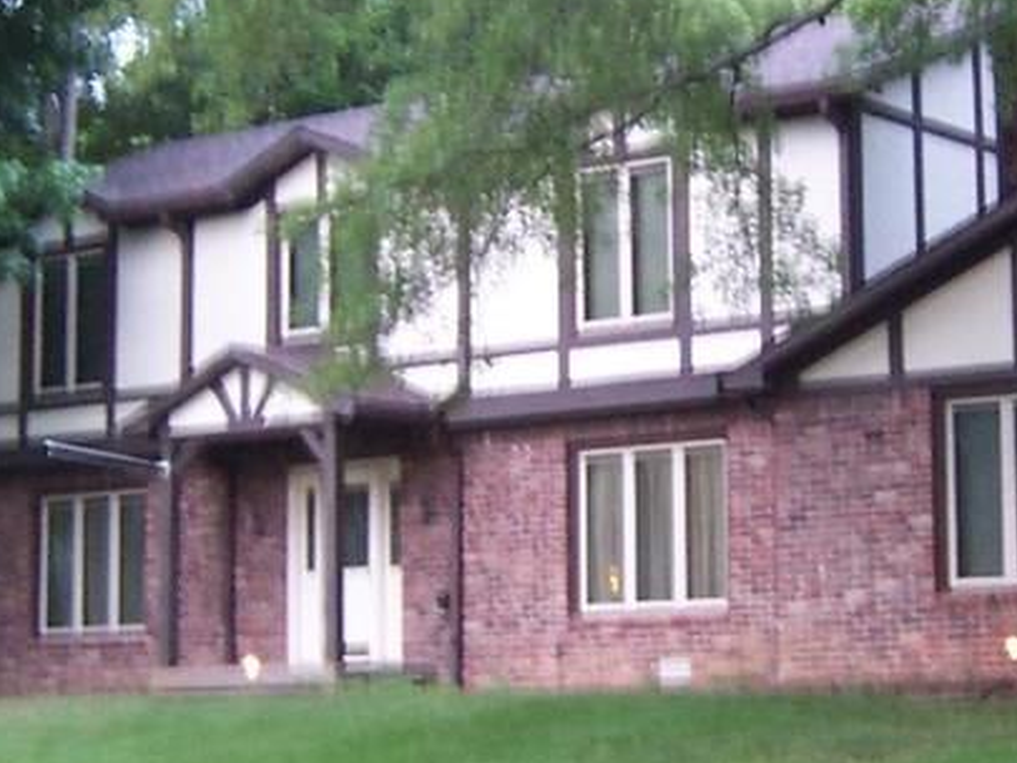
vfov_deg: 16.2
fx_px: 2674
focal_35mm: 91
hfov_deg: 21.3
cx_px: 791
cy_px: 334
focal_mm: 5.6
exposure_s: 1/8
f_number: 2.8
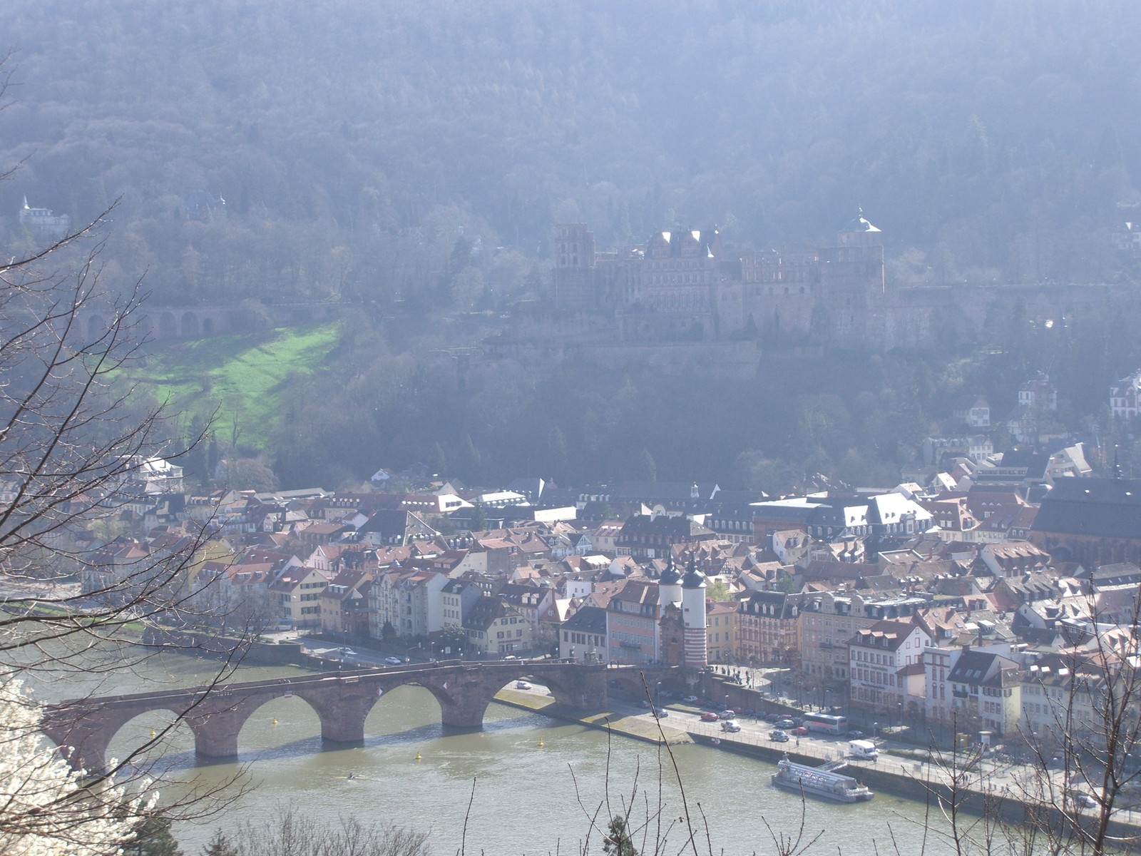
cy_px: 428
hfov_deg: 24.4
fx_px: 2637
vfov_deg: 18.4
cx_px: 570
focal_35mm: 80
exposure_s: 1/250
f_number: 4.4
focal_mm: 16.6
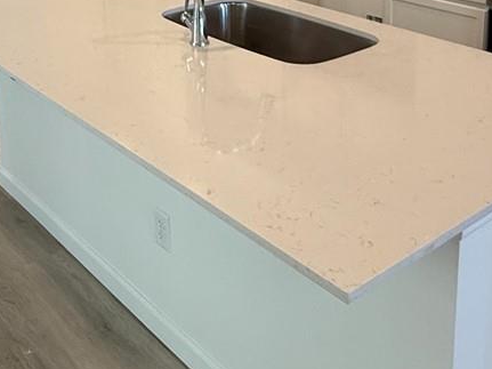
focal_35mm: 52
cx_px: 193
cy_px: -54
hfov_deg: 36.7
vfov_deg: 25.6
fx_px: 739
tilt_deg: -10.5
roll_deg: +0.7
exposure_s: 1/120
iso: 160
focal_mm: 2.22
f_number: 2.2
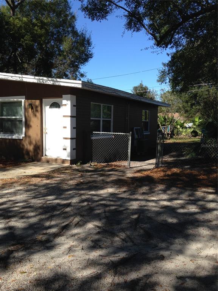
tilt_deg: -1.9
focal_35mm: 33
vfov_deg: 55.4
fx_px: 277
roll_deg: -1.4
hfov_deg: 42.9
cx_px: 109
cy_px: 146
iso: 50
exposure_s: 1/985
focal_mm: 4.12
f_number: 2.4
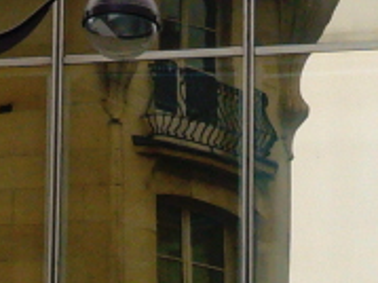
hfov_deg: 5.6
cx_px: 182
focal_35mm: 357
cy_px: -169
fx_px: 3896
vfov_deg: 4.1
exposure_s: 1/80
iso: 80
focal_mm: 9.6
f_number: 4
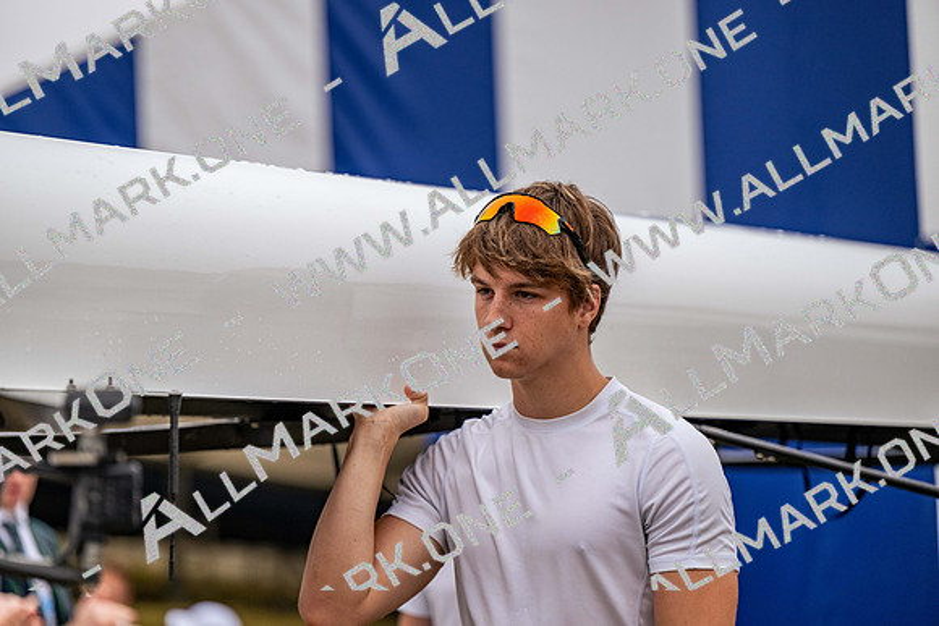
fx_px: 3391
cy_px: 313
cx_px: 470
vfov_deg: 10.6
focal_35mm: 130
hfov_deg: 15.8
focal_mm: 130
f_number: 2.8
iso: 720
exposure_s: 1/2500
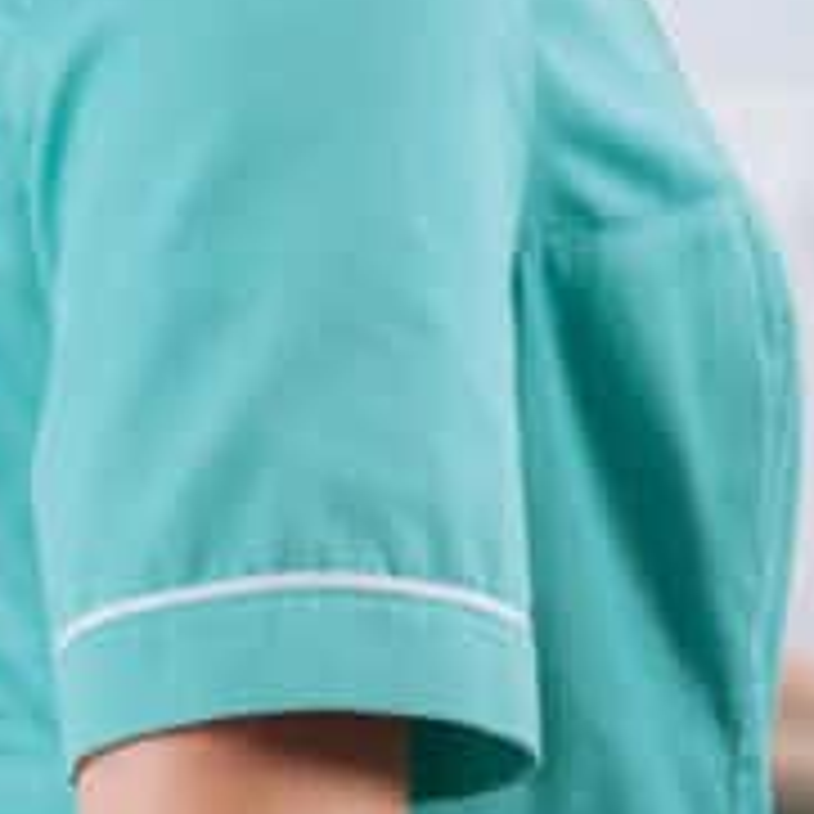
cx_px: 1866
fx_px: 6412
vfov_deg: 7.1
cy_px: 1358
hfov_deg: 6.9
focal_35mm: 241
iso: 100
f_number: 6.3
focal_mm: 50
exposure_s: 1/200
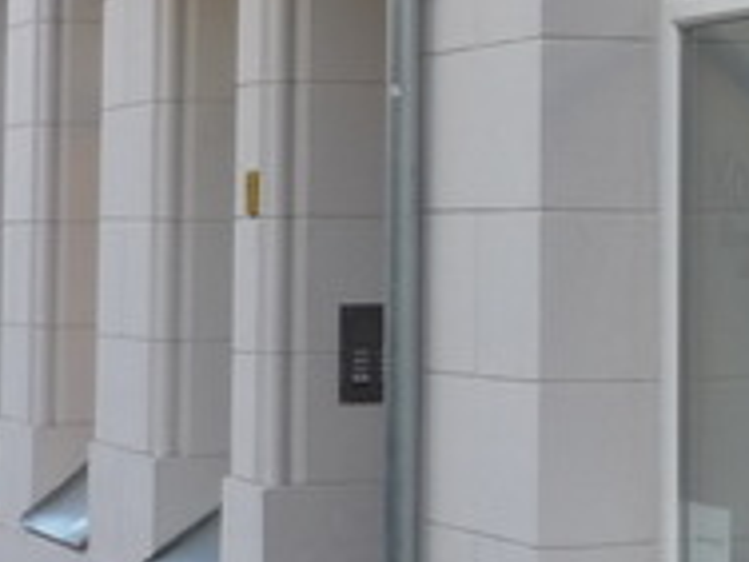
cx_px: 1151
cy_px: -66
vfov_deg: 10.2
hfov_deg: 13.0
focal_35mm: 143
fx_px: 3094
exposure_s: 1/125
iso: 100
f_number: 2.8
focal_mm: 5.5
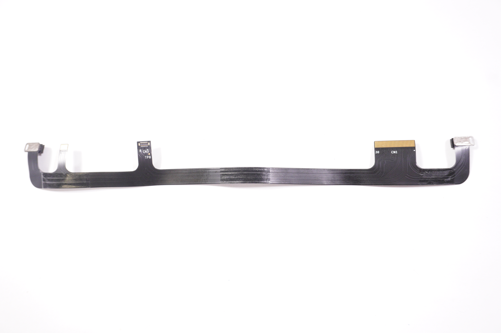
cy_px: 166
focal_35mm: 32
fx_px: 438
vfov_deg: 41.6
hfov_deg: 59.5
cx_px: 250
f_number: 5.6
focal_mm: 21
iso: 1600
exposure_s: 1/200
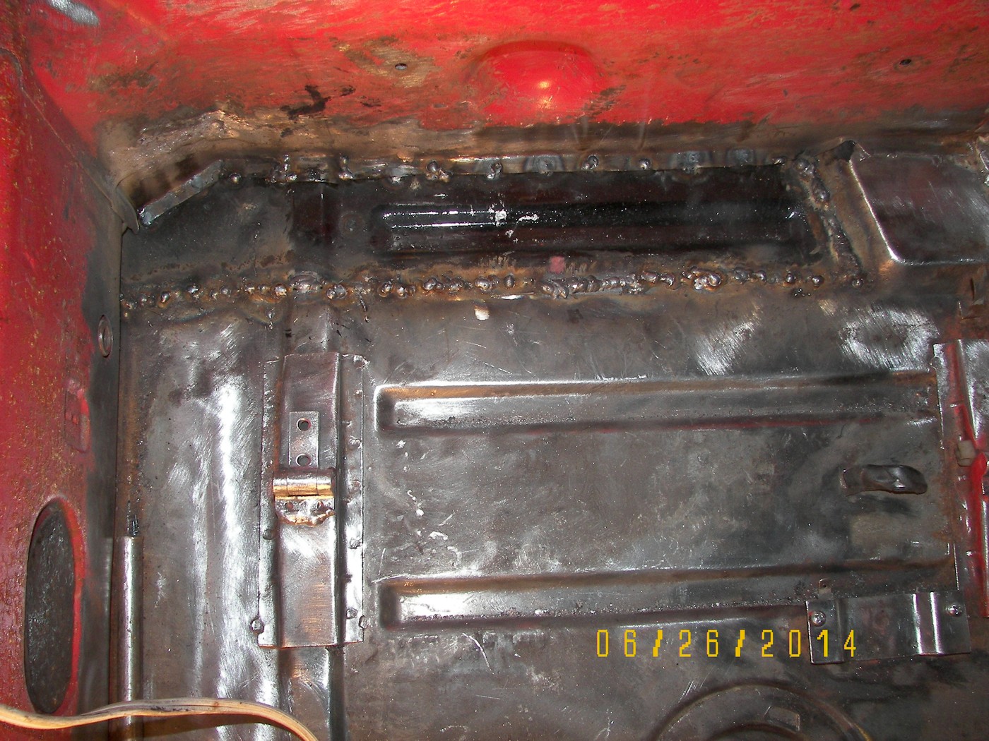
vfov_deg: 39.7
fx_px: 1029
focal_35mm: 36
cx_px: 494
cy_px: 370
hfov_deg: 51.4
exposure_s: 1/30
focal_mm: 6
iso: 100
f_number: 2.8
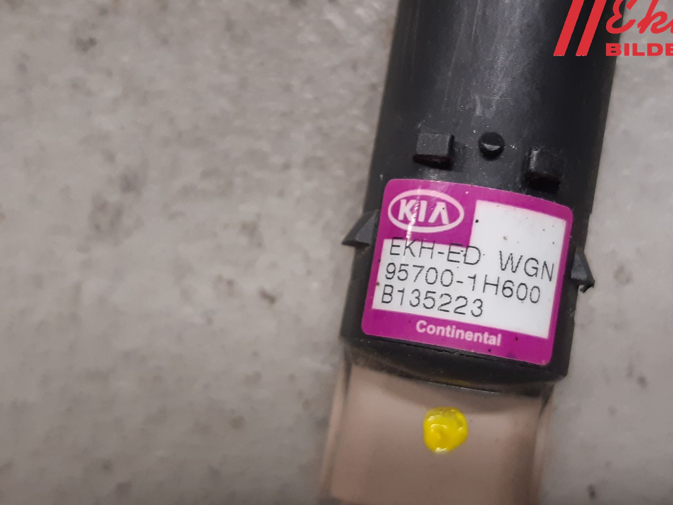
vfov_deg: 45.3
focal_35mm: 31
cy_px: 291
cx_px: 393
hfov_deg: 58.0
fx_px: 603
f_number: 1.7
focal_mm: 3.93
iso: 125
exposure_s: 1/50
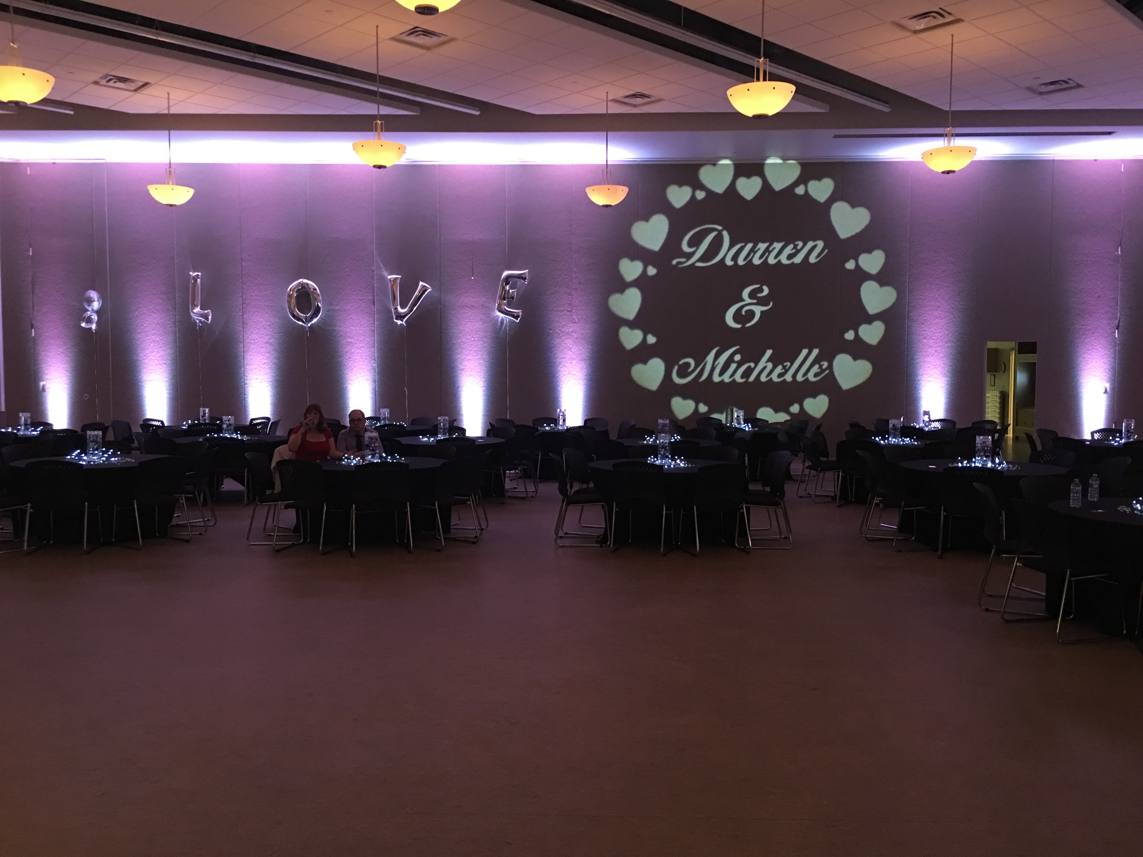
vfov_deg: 48.2
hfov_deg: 61.7
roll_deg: -1.0
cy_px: 428
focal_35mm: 29
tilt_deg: -3.6
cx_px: 572
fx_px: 958
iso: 64
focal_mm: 4.15
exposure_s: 1/4
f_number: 2.2
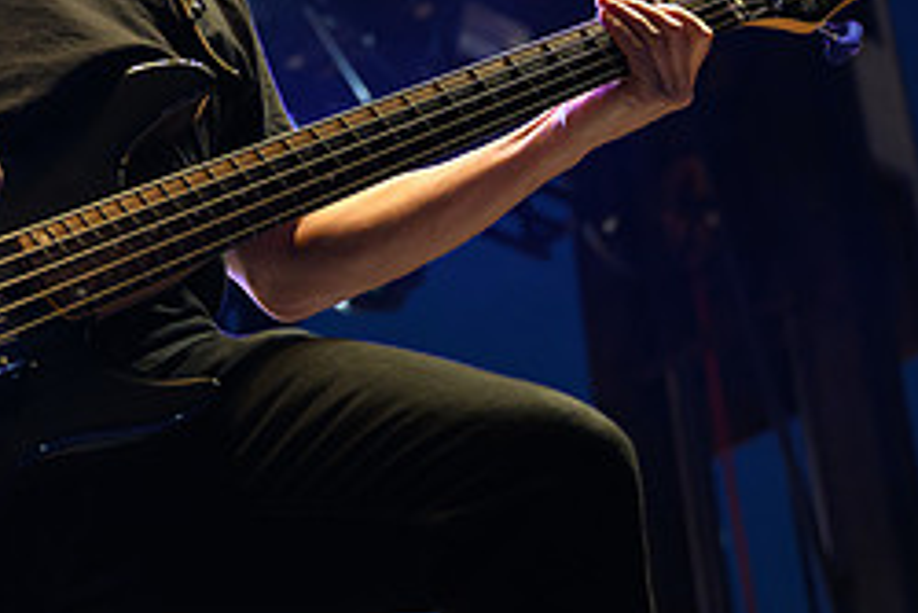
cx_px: 312
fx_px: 2679
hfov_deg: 19.4
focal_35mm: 105
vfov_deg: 13.0
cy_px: 96
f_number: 2.8
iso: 2500
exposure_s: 1/400
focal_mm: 39
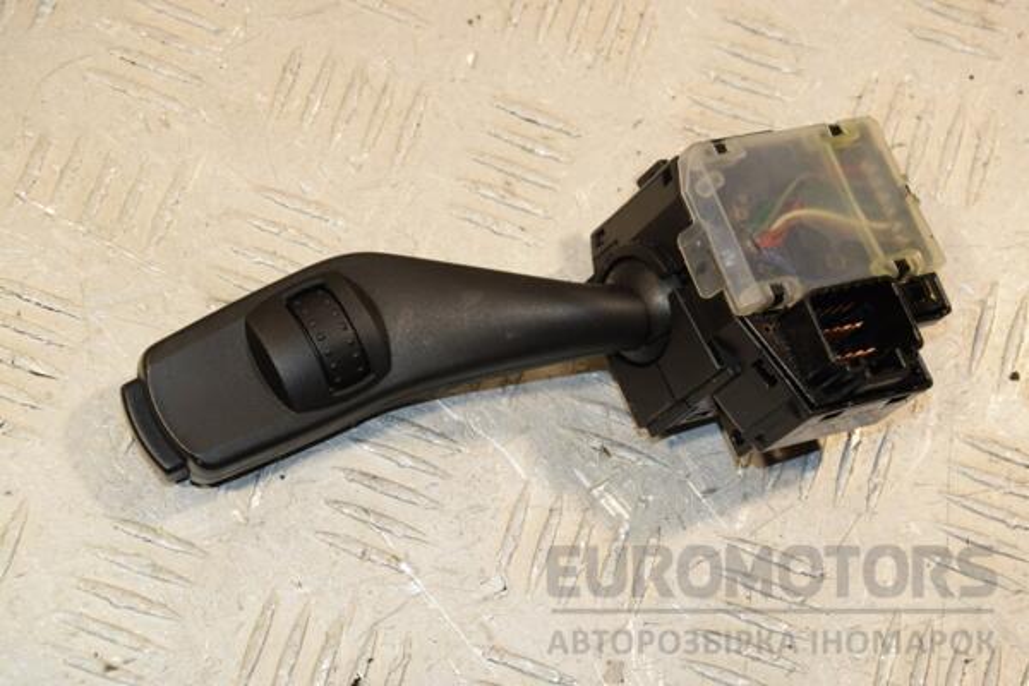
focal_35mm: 99
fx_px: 2830
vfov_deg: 13.8
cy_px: 343
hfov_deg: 20.6
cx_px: 514
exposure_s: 1/200
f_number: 9
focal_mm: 66
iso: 800
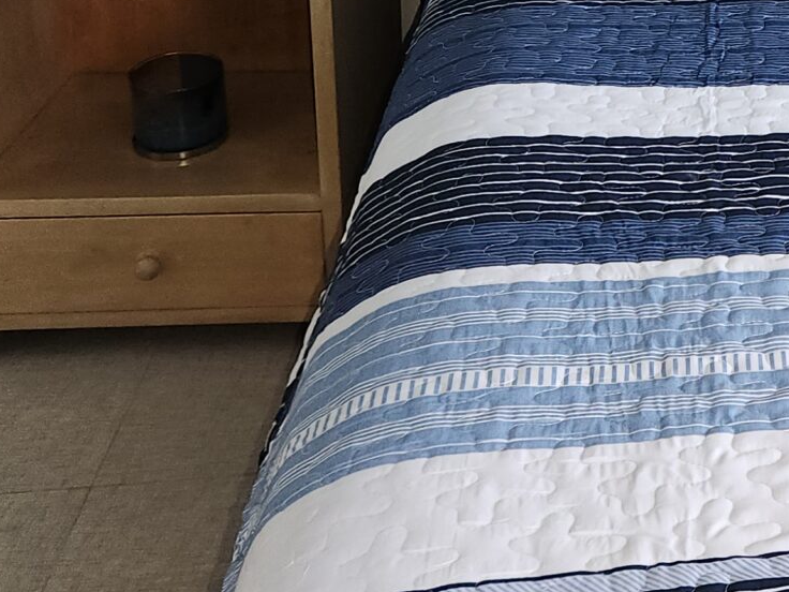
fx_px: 1823
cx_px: 1170
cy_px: -196
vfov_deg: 17.2
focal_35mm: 80
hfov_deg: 20.9
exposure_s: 1/50
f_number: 1.8
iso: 80
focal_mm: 5.4
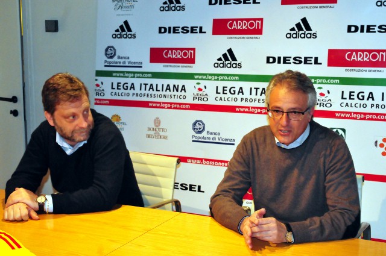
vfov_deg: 23.7
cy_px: 128
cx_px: 193
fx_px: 610
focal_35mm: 57
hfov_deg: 35.1
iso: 3200
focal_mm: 38
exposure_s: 1/80
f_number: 7.1
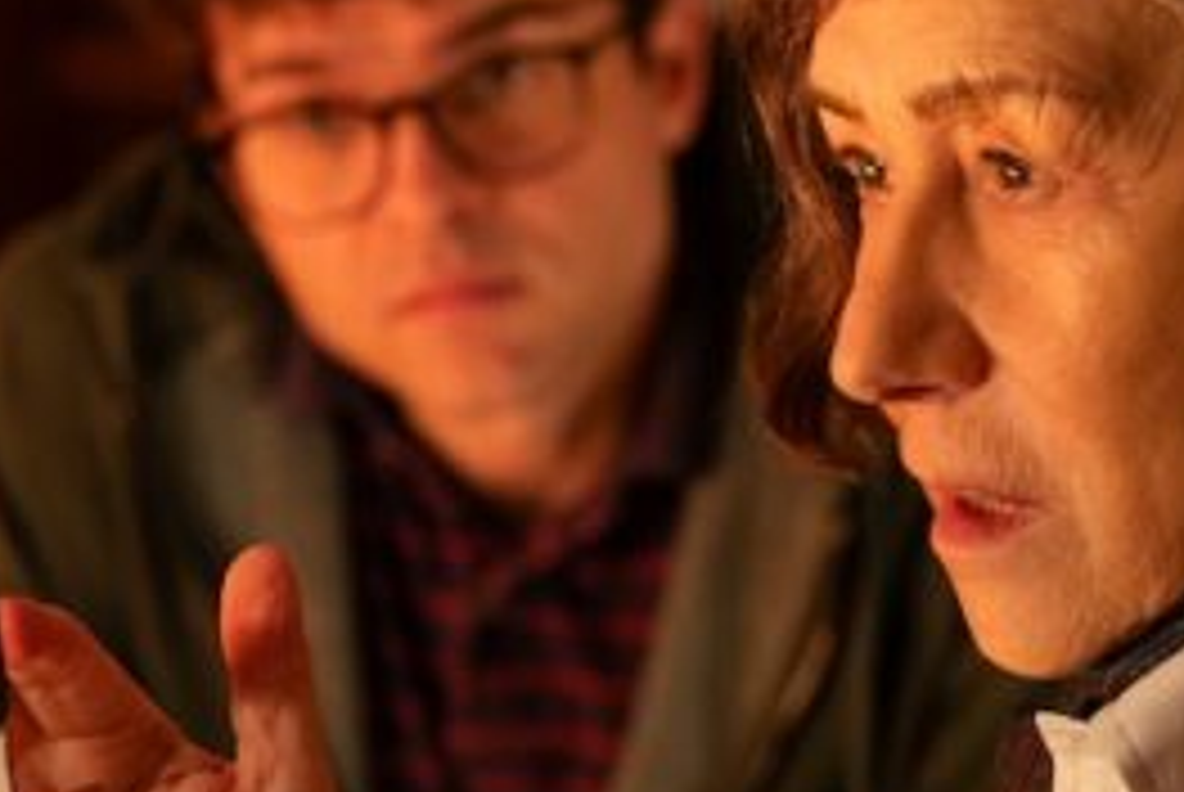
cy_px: 612
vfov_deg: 9.0
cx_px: 815
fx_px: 5005
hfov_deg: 13.5
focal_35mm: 152
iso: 3200
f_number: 2.2
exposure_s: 1/160
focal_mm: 50
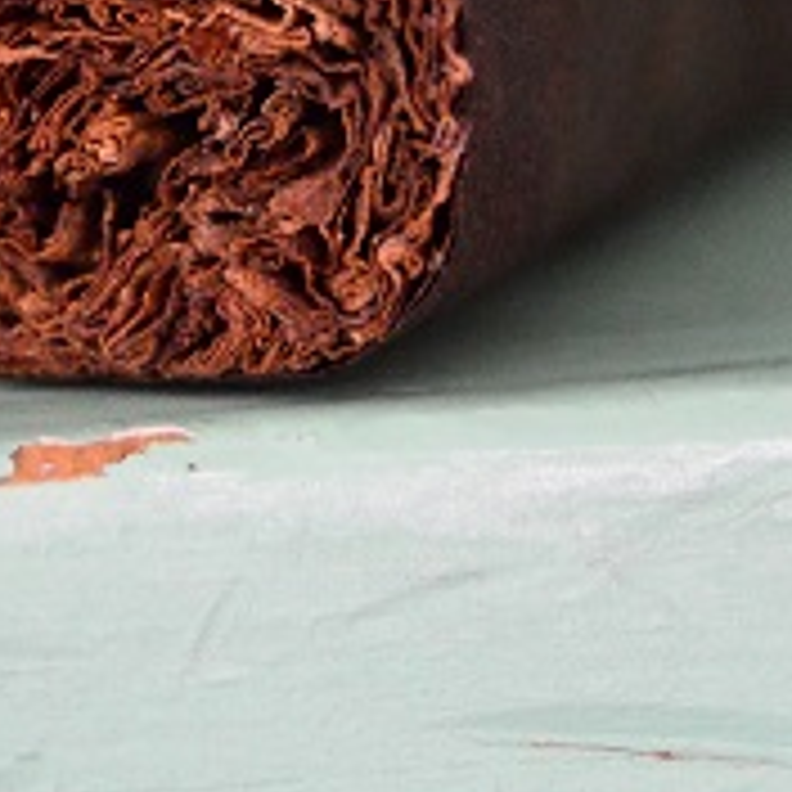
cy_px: 76
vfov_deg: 7.6
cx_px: 115
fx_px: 5912
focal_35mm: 228
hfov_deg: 7.6
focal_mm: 55
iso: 3200
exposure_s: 1/30
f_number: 5.6
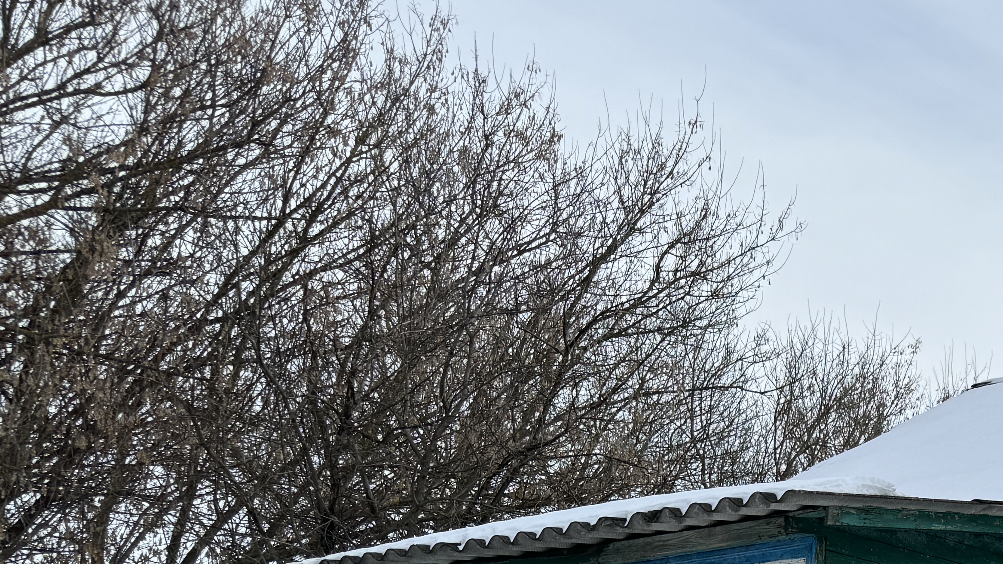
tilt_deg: +4.2
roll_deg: -1.4
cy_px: 823
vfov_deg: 17.2
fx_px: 1702
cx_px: 1195
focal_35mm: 64
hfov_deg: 28.6
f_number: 1.78
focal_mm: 6.86
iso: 80
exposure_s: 1/2415
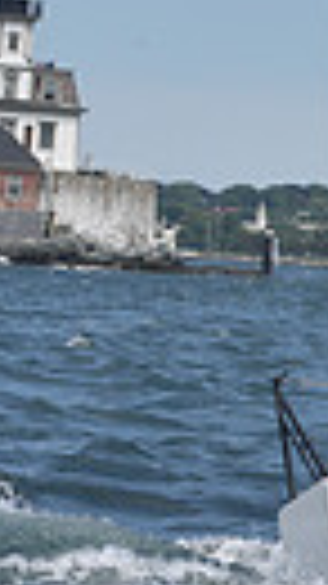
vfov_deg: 6.6
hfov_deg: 3.5
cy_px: 65
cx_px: 1290
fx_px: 5078
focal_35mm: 328
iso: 320
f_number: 7.1
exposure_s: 1/800
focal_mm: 70
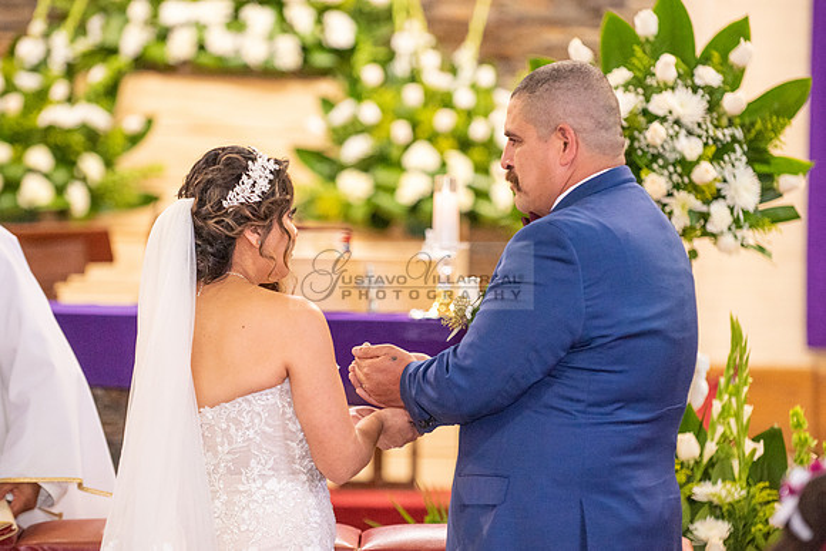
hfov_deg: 10.9
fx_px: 4347
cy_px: 284
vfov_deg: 7.3
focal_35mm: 189
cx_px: 413
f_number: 2.8
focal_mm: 155
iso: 2000
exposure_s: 1/160
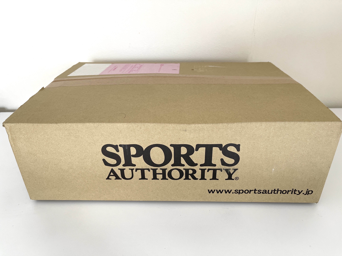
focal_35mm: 26
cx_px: 171
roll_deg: +0.2
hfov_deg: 67.3
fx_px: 257
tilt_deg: -29.8
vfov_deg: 53.1
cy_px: 128
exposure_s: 1/121
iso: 100
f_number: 1.6
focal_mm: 5.1
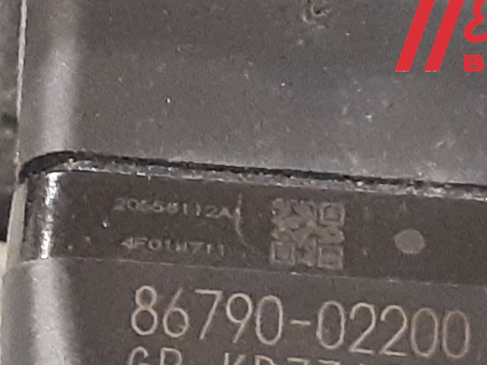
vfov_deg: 24.7
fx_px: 788
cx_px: 185
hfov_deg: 34.2
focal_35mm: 56
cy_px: 378
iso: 500
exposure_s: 1/25
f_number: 1.7
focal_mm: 3.93
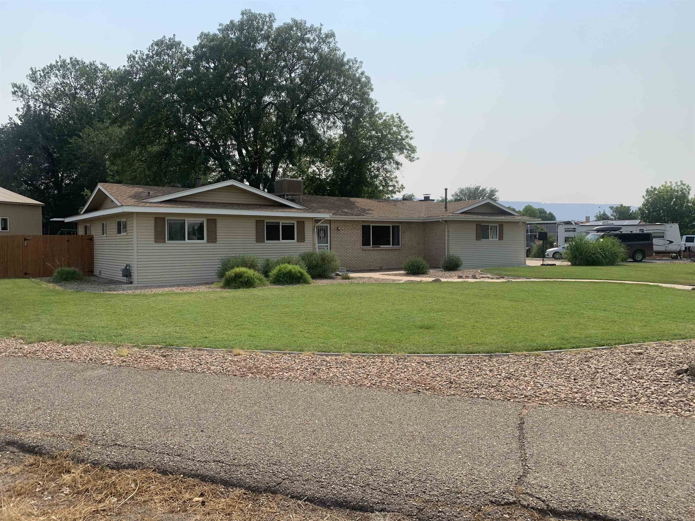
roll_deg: -0.1
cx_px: 348
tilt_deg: +1.2
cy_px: 260
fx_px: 522
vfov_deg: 53.1
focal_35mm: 26
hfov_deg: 67.3
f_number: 1.8
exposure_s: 1/3521
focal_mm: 4.25
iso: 25
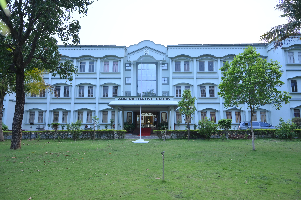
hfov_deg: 73.8
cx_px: 150
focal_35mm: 24
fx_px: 201
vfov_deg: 53.1
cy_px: 100
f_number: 5
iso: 1250
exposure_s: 1/160
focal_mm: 24
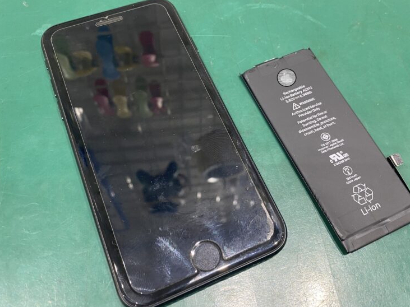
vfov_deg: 44.1
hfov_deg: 56.7
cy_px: 149
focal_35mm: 32
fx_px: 379
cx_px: 223
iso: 125
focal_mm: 4.25
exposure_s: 1/50
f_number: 1.8
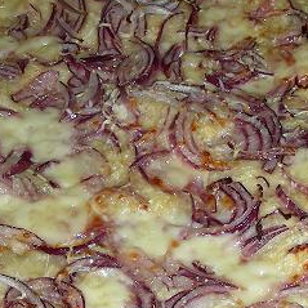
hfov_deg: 17.5
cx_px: 213
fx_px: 997
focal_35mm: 99
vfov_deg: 17.5
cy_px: 205
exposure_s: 1/60.1
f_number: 3.5
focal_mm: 6.3
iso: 50
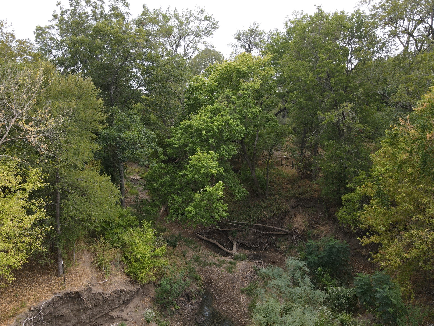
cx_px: 217
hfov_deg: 71.6
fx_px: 301
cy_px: 163
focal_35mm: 24
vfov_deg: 56.8
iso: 100
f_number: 2.8
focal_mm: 4.5
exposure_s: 1/200
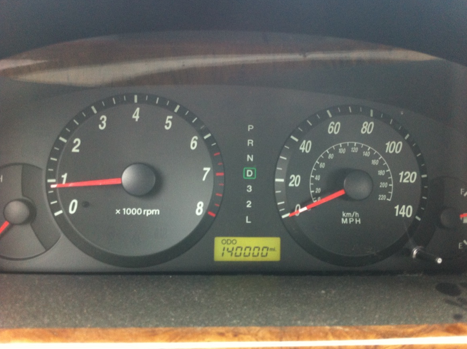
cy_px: 170
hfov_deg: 51.4
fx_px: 485
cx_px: 237
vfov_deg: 39.5
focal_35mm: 36
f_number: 2.8
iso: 200
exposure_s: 1/15
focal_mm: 3.85
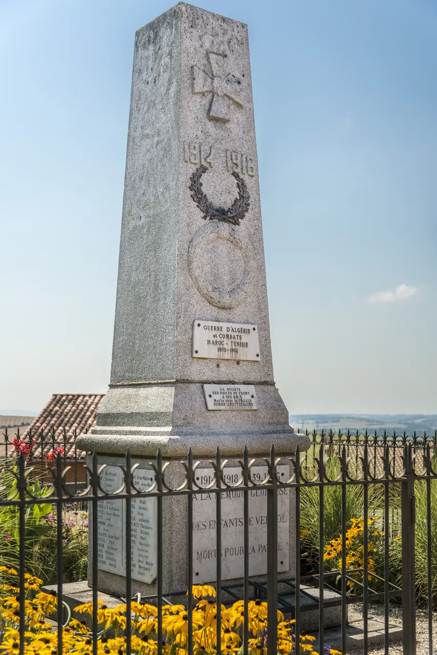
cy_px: 328
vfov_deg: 42.7
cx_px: 218
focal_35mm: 46
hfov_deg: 29.3
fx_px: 837
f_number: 4
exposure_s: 1/1600
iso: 100
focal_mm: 46
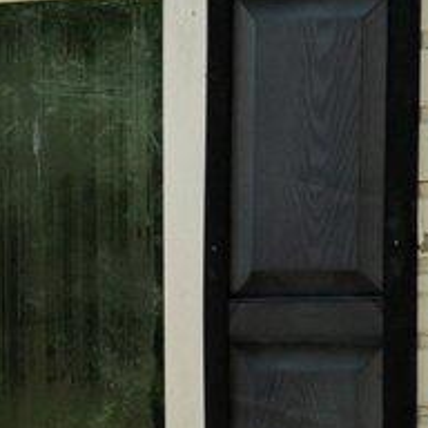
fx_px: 4434
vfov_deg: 5.5
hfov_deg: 4.9
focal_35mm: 317
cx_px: -1358
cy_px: 228
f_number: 6.3
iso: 320
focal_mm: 35
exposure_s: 1/800
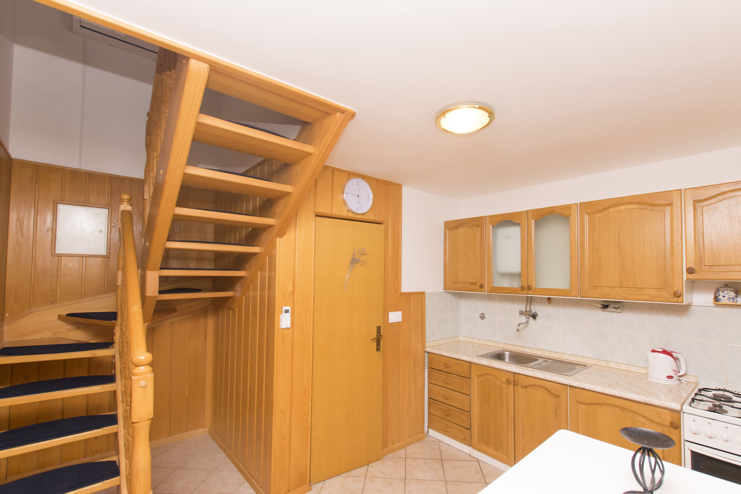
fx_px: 329
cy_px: 263
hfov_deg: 96.7
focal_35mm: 16
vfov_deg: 73.7
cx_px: 386
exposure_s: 1/160
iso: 400
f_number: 5.6
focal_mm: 10
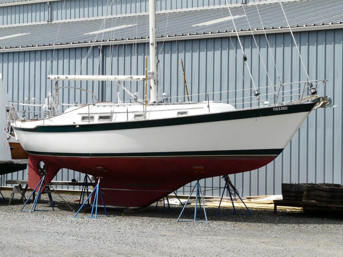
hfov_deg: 18.9
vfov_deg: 14.2
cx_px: 172
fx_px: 1031
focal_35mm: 104
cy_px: 128
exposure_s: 1/400
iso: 100
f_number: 6.3
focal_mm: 17
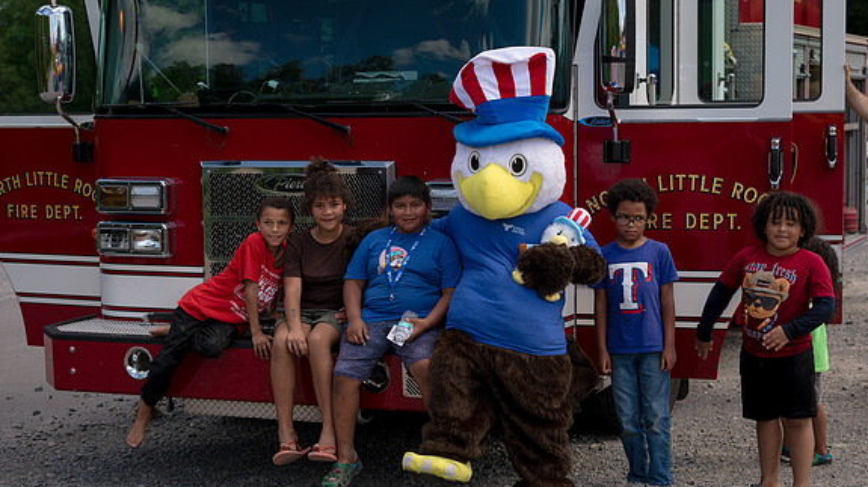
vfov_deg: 16.3
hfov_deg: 28.6
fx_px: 1703
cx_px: 435
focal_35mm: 74
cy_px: 263
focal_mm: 70
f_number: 5.6
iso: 64
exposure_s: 1/250
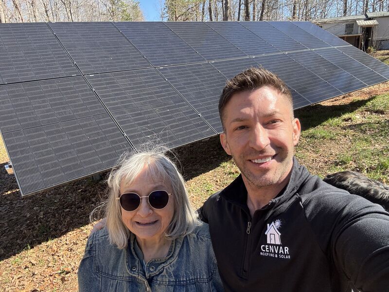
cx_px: 194
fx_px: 258
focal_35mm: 23
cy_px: 146
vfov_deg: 58.9
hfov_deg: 73.9
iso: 25
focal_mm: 2.69
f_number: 1.9
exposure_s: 1/525
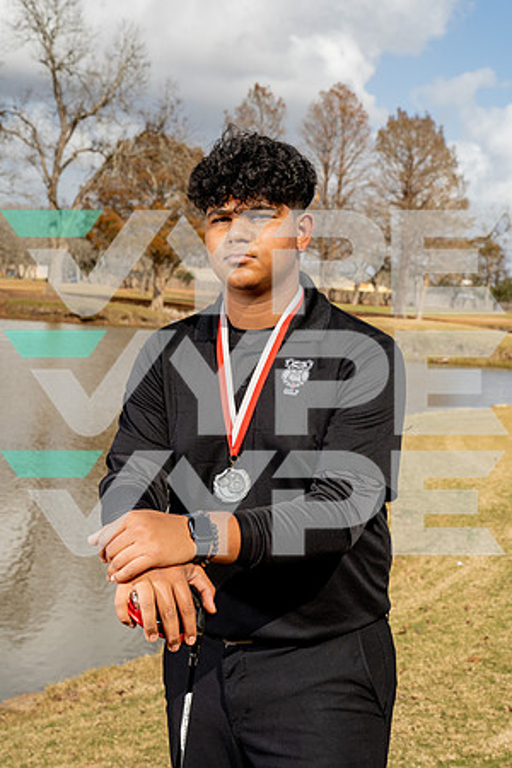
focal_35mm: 70
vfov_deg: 28.8
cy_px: 384
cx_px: 256
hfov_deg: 19.5
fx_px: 1493
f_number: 11
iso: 100
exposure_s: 1/250
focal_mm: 70
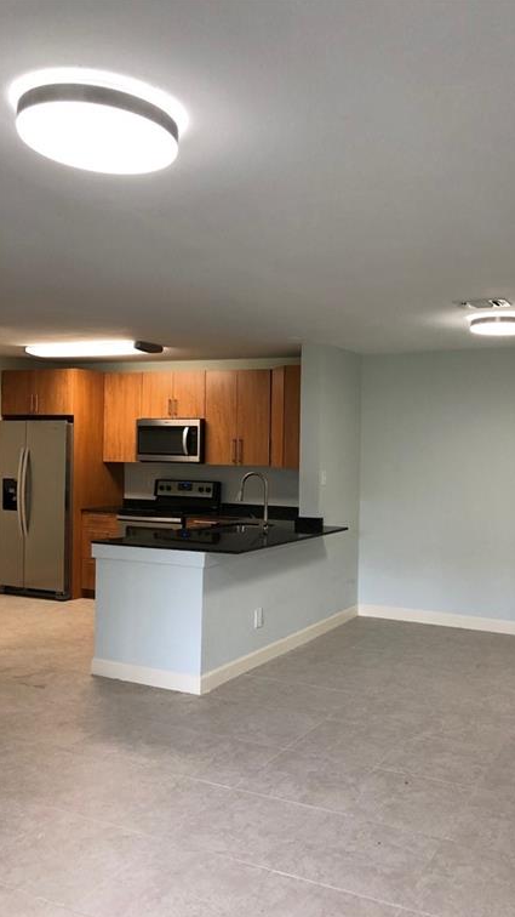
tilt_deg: +0.1
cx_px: 345
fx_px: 753
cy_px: 462
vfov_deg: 62.6
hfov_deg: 37.3
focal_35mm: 31
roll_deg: -1.2
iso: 40
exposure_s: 1/30
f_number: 1.8
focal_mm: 4
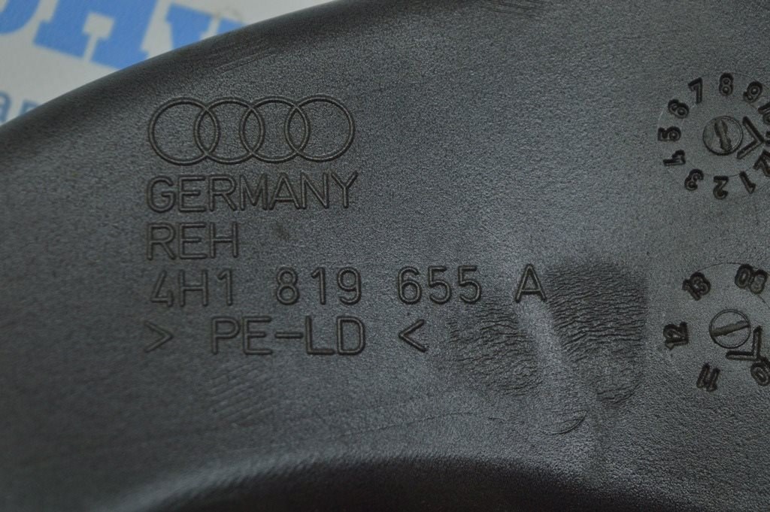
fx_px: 1763
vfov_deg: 16.5
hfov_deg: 24.6
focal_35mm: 82
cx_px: 385
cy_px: 256
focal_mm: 55
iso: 400
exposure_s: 1/80
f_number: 5.6
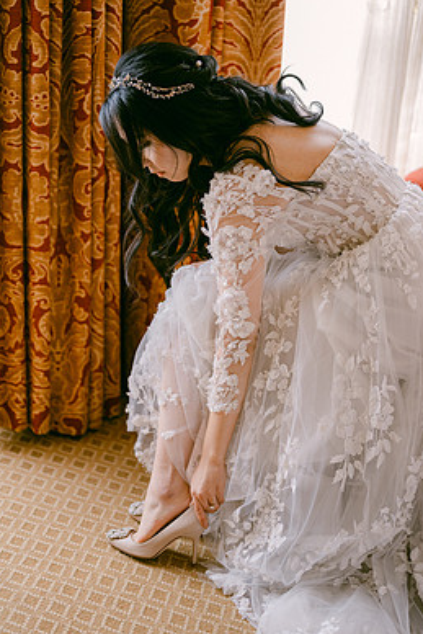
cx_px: 183
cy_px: 284
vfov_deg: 34.4
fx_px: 1021
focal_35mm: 58
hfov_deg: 23.4
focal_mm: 50
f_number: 1.8
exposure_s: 1/160
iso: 400
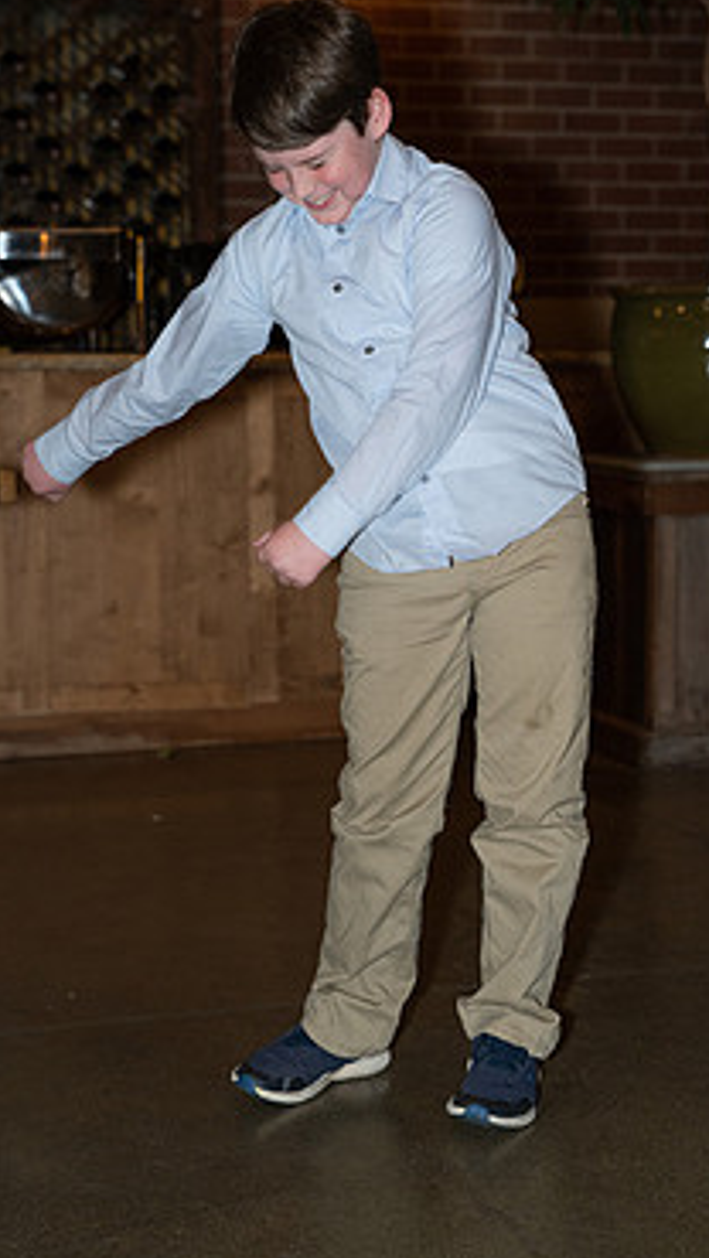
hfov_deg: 16.3
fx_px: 2469
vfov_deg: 28.6
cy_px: 576
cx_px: 419
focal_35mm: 74
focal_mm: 58
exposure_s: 1/125
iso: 2000
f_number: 3.5
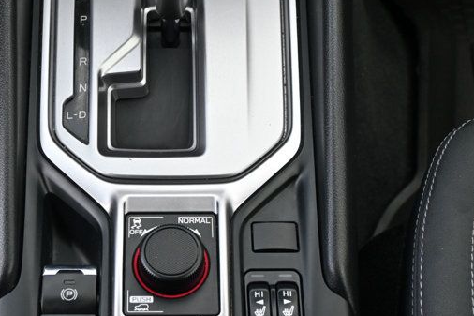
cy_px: 99
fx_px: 1119
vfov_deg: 16.0
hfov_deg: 23.9
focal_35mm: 85
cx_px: 173
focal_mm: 28
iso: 320
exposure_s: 1/250
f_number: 4.5
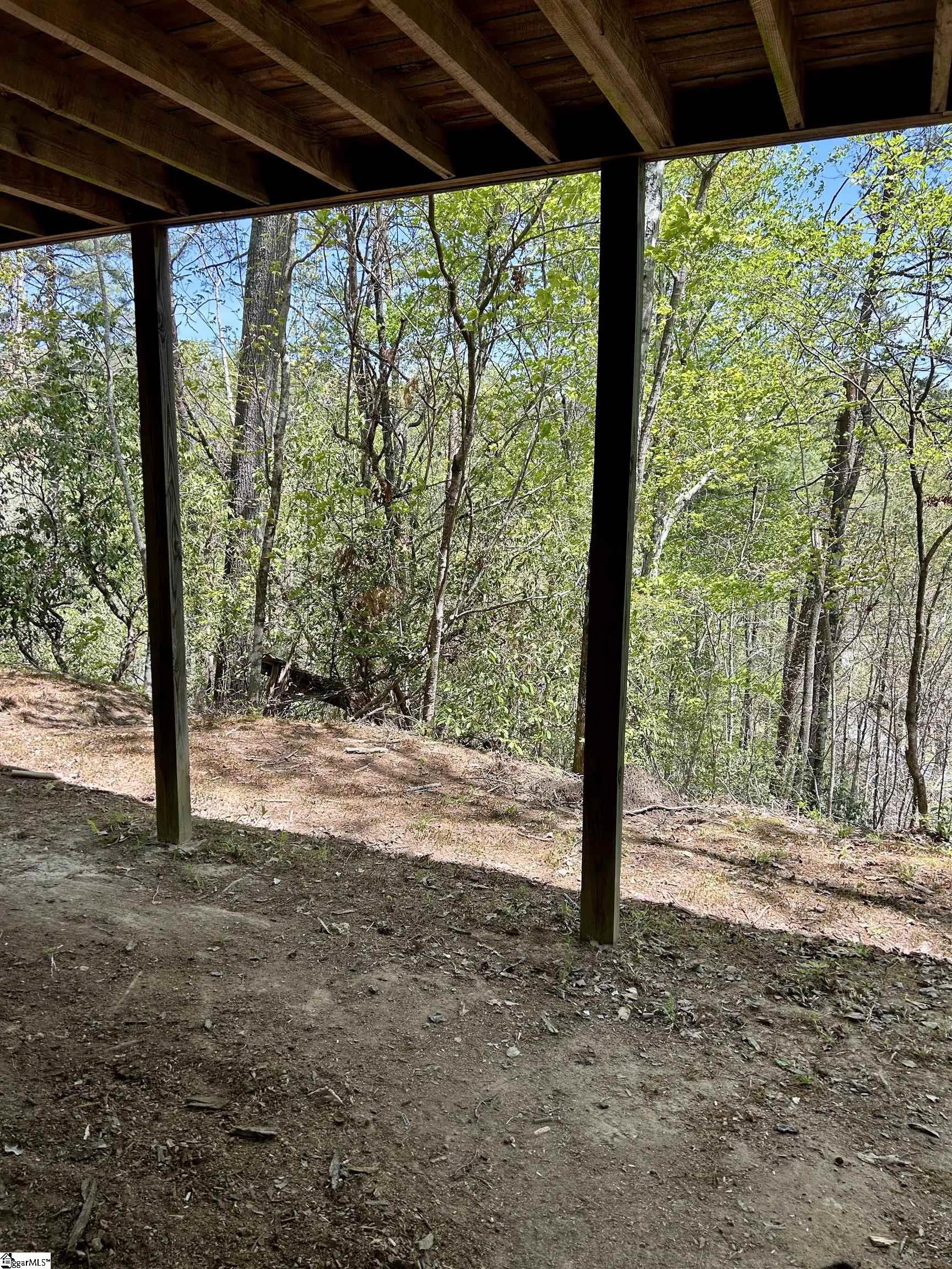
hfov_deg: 53.1
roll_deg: -0.2
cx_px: 476
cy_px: 634
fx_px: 953
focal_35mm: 26
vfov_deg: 67.3
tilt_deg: -8.1
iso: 50
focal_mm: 5.7
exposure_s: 1/728
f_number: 1.5
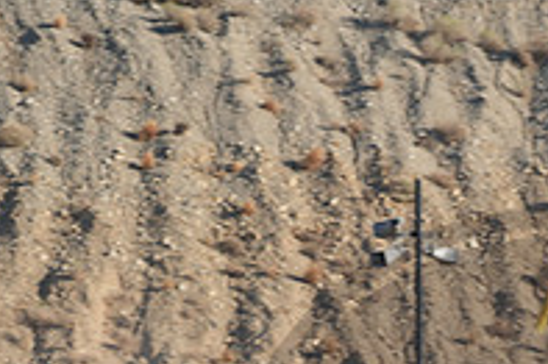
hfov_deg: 4.0
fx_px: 7757
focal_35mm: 510
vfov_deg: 2.7
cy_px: 535
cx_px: 545
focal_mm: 173
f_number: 11
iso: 200
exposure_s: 1/250
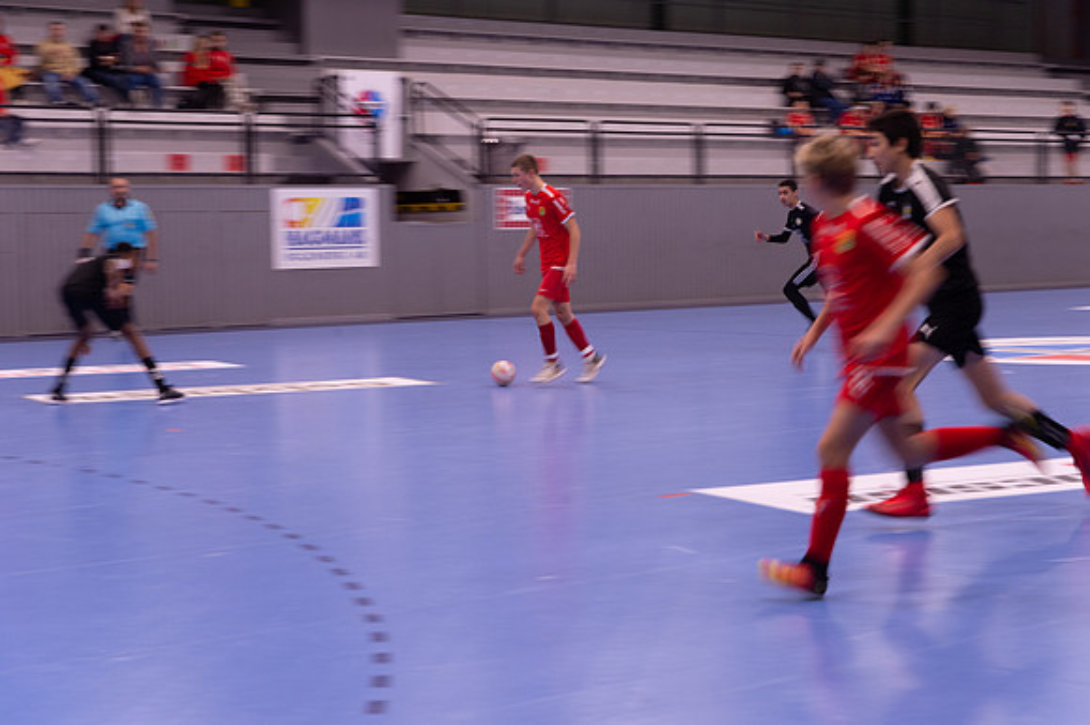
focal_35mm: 70
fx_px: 2118
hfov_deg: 28.9
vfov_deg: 19.4
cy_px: 362
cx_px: 545
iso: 720
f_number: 5
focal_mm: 70
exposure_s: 1/40
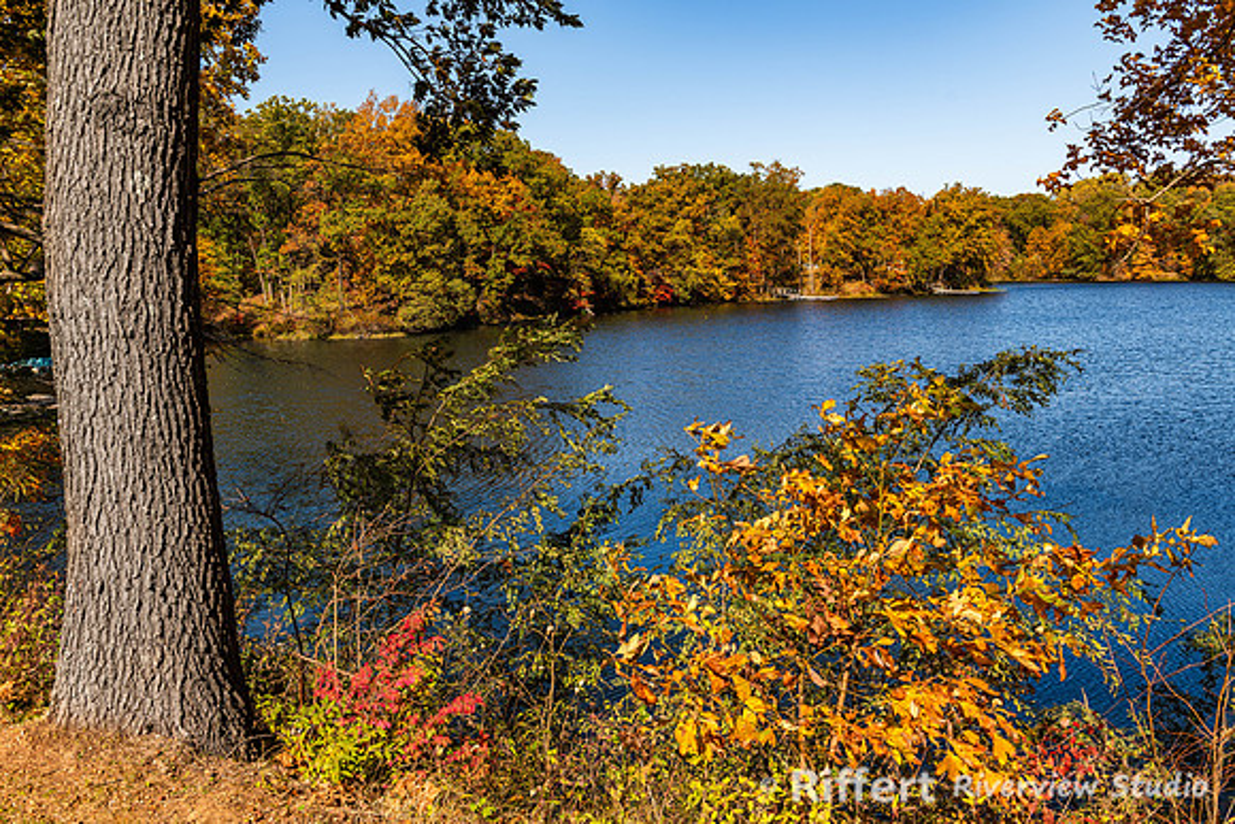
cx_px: 618
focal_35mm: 32
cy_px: 412
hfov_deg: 58.7
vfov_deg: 41.1
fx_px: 1098
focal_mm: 32
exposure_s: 1/160
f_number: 8
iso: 64
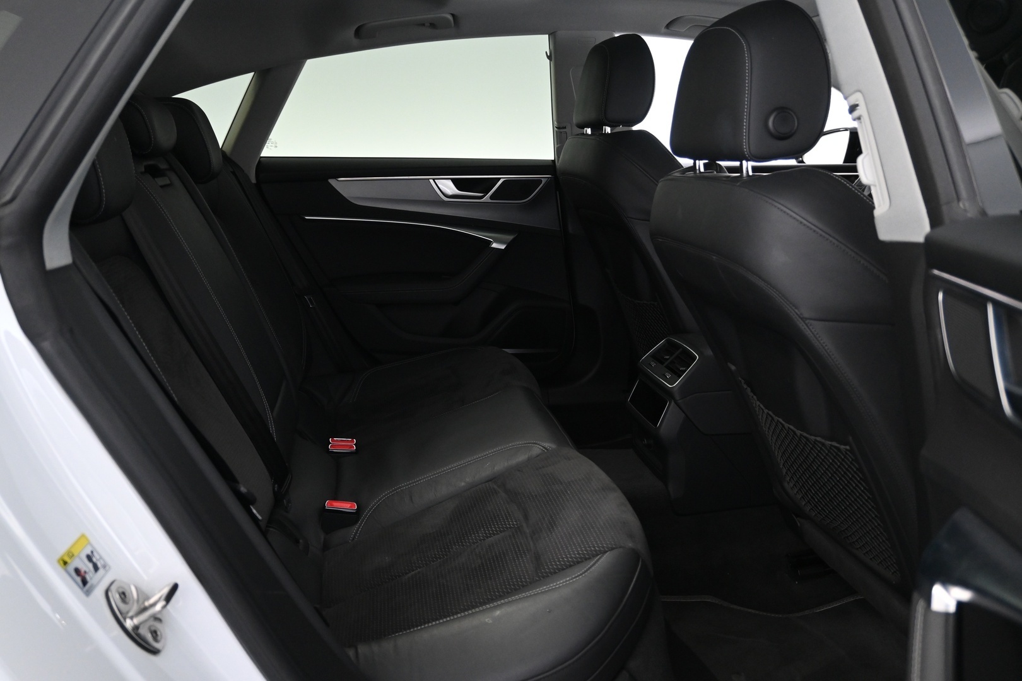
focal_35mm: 30
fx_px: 852
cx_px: 511
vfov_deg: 43.6
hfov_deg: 61.9
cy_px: 340
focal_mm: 20
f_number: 3.8
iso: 1800
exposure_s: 1/30
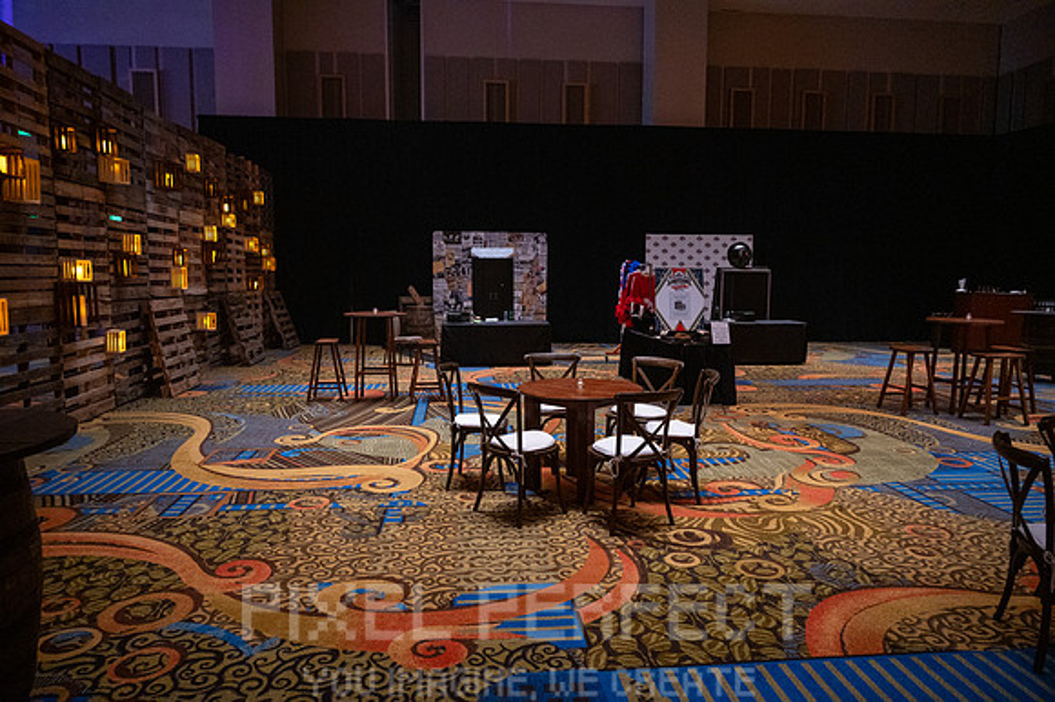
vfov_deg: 53.1
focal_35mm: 24
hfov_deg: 73.8
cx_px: 528
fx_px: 703
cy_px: 351
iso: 12800
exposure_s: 1/60
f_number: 4
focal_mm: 24
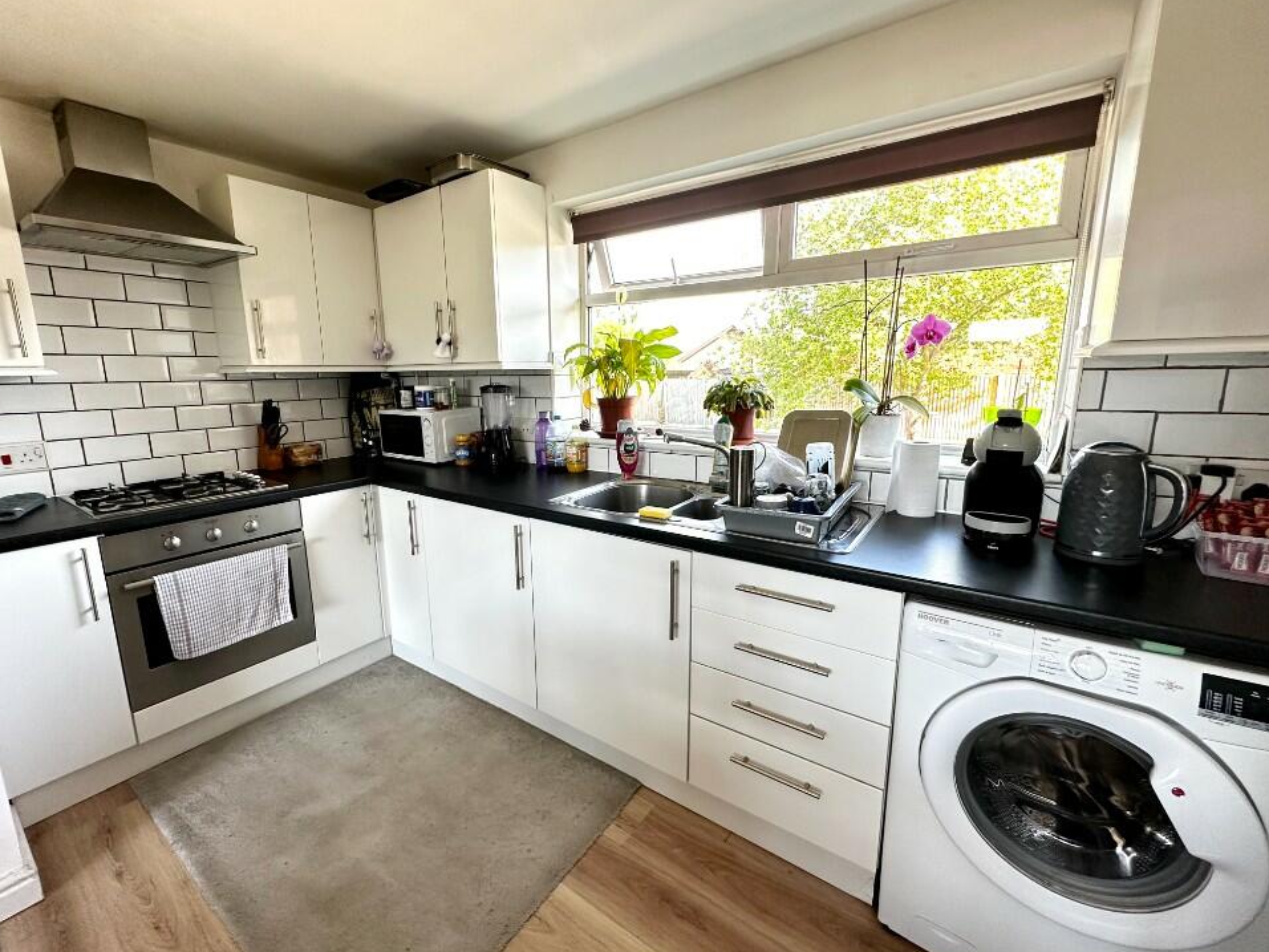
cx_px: 595
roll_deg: +0.7
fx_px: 550
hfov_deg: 98.0
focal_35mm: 15
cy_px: 475
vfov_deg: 81.7
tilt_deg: -11.1
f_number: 2.2
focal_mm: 2.22
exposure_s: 1/99
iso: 160
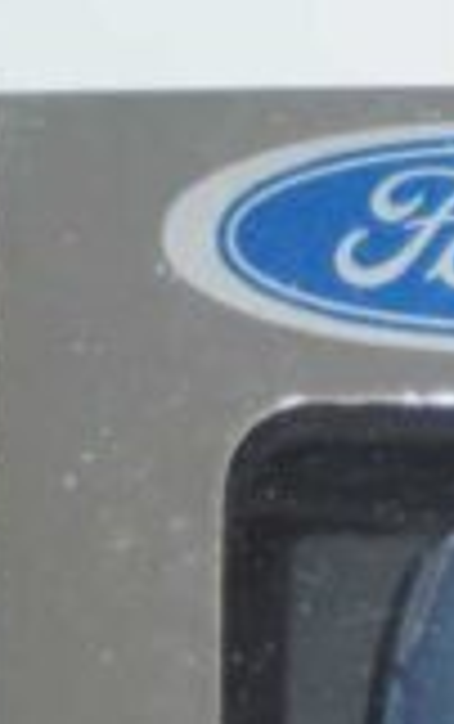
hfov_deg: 3.8
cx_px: 1142
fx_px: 6733
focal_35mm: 341
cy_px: 571
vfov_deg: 6.1
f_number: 5.6
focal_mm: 60
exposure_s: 1/80
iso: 500
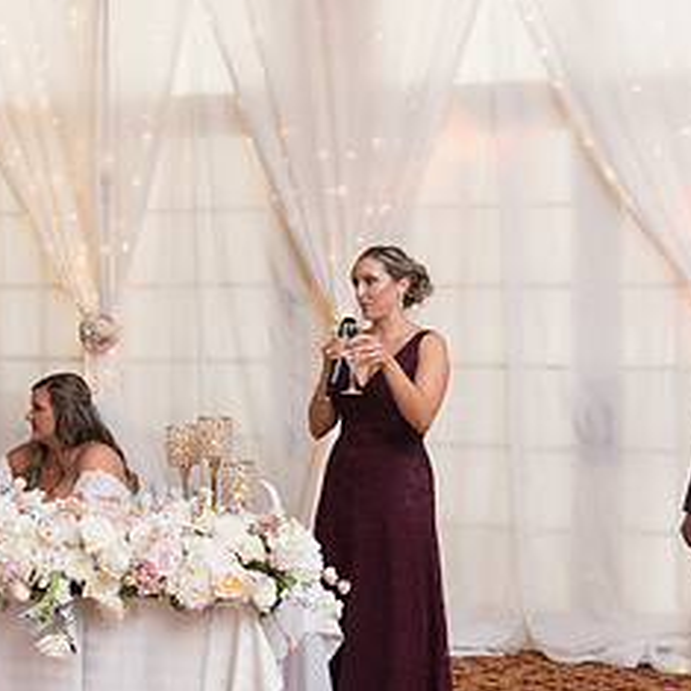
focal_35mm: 65
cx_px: 153
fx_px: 1468
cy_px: 331
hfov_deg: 26.1
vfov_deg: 26.5
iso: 1000
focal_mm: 31
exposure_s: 1/125
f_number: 5
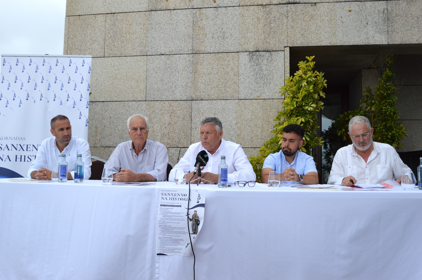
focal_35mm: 33
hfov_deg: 57.3
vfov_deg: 39.9
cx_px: 211
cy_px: 140
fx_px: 386
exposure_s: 1/160
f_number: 6.3
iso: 100
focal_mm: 22
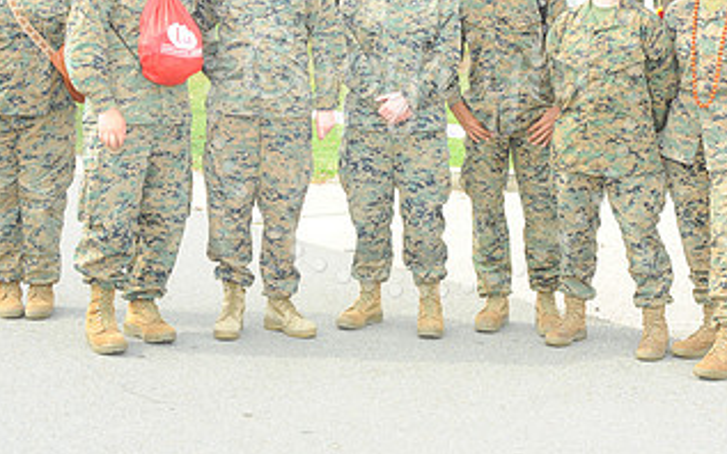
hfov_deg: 10.7
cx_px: 422
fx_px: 3883
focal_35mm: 196
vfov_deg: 6.7
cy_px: 76
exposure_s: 1/100
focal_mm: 105
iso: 250
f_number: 9
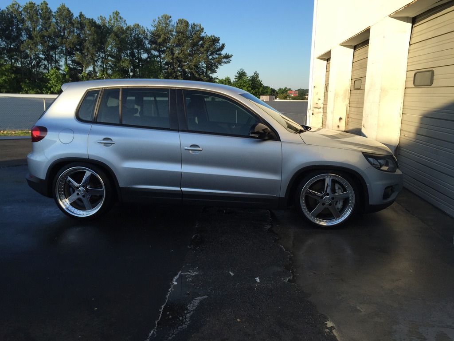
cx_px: 227
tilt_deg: -11.3
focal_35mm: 29
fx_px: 380
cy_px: 170
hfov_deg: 61.7
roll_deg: -0.8
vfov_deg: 48.2
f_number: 2.2
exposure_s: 1/989
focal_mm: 4.15
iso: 32
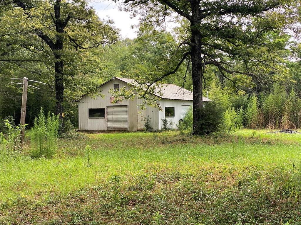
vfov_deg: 28.0
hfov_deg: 36.8
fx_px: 452
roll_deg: -0.7
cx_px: 150
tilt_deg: +0.8
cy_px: 112
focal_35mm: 52
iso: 20
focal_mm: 6
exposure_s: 1/294
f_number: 2
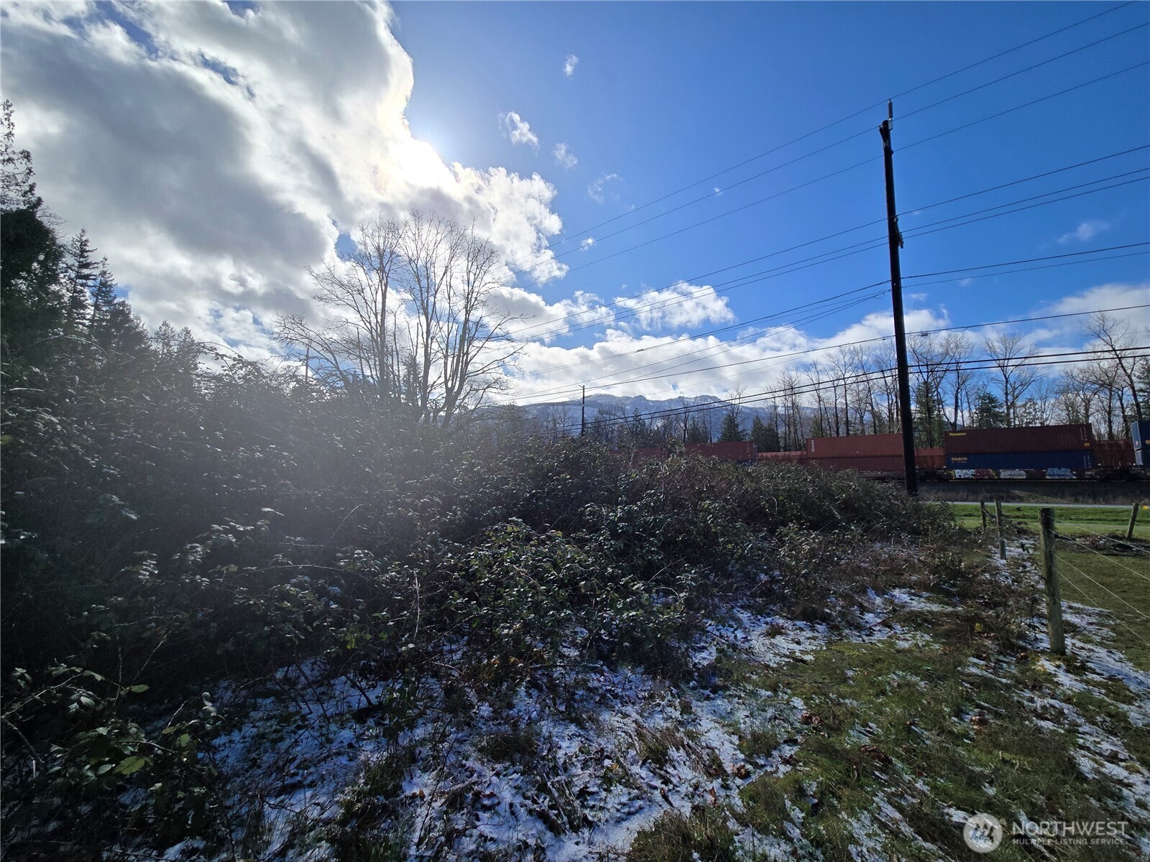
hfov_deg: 106.2
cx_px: 575
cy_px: 431
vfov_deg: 89.9
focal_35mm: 13
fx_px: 432
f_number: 2.2
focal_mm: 2.2
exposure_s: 1/4326
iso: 50
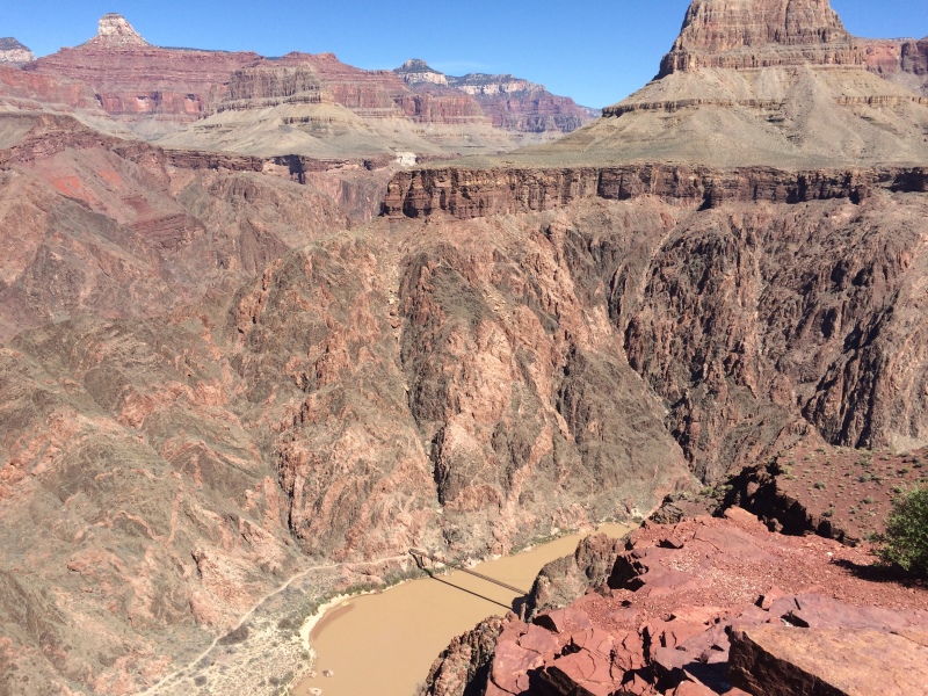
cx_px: 464
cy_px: 348
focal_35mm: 29
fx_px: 777
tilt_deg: -13.4
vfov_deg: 48.2
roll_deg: +0.7
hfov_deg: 61.7
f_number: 2.2
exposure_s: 1/1866
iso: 32
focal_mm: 4.15
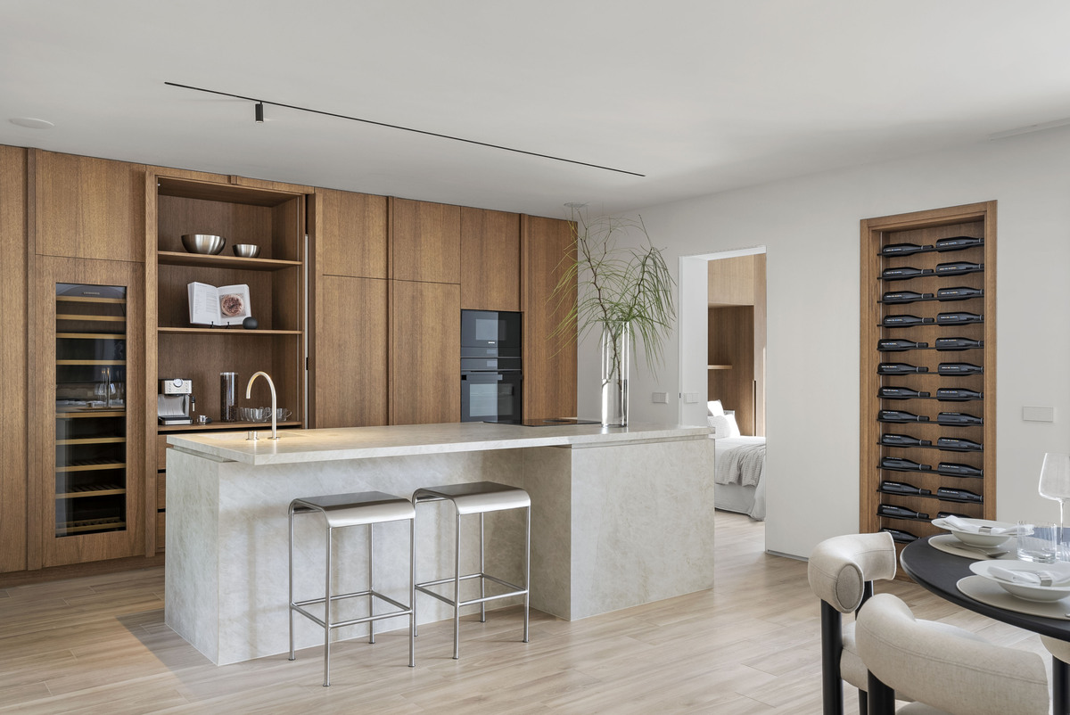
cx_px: 535
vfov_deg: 46.5
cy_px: 358
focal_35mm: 28
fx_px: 833
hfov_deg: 65.4
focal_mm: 28
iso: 100
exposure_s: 1/1.25
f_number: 8
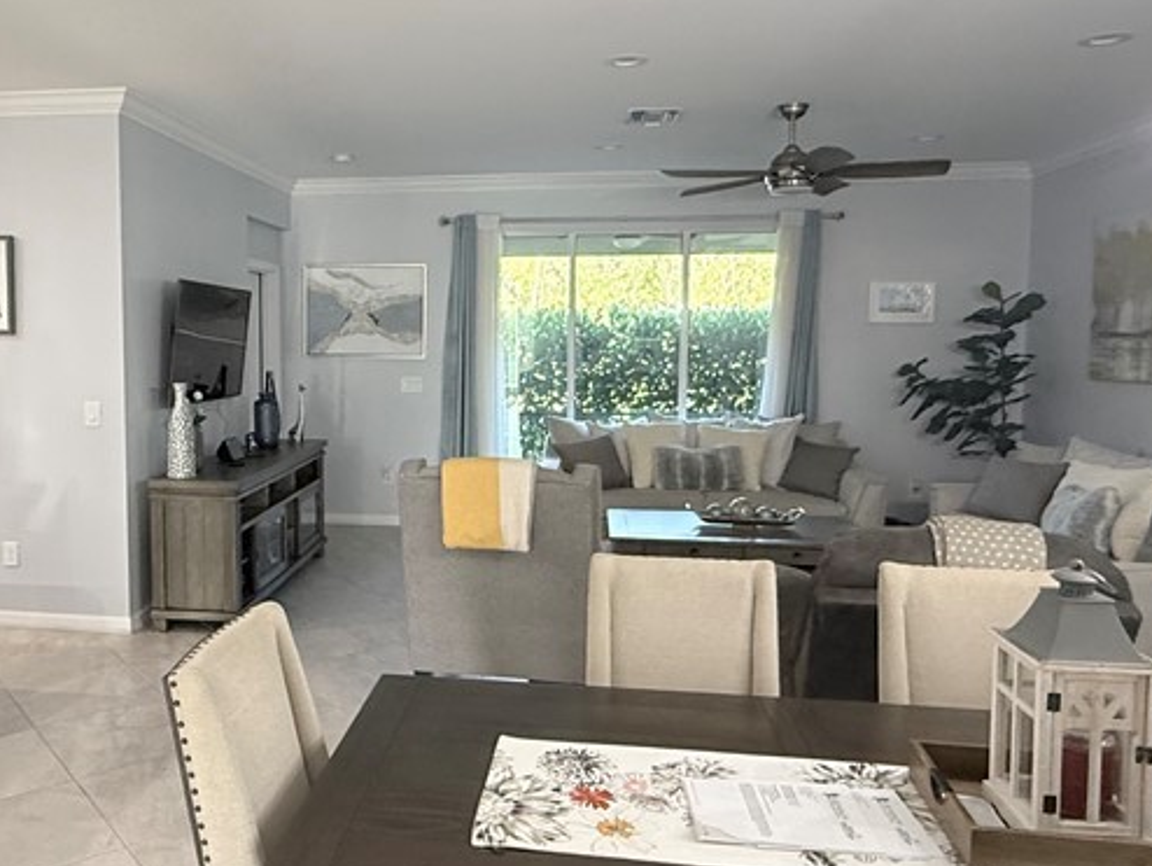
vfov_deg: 48.2
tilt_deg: -3.4
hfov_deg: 60.9
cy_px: 394
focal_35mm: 29
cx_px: 441
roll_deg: -0.1
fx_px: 966
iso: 640
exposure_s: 1/120
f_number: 2.2
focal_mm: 2.22
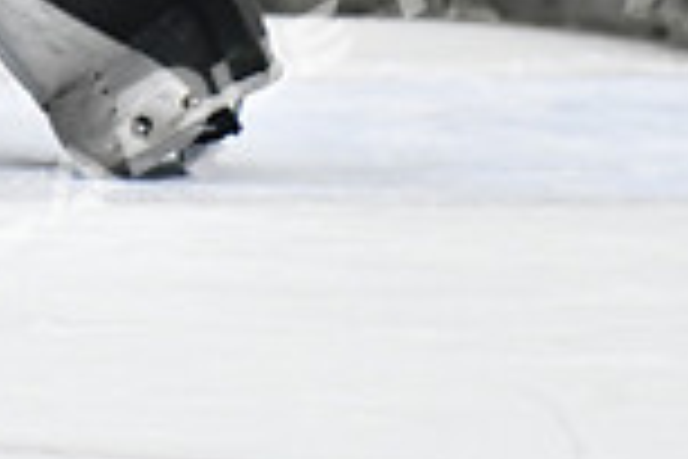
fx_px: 20619
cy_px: -367
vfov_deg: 1.3
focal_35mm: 1079
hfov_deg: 1.9
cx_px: -274
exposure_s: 1/1600
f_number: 2.8
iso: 6400
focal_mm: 190
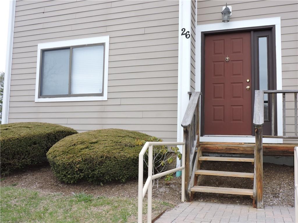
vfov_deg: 40.7
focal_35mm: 35
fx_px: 301
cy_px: 112
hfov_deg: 52.6
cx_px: 149
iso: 110
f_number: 3.3
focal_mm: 6.2
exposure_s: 1/160
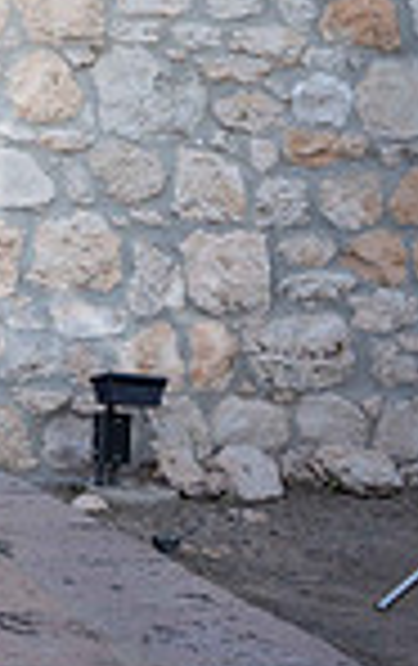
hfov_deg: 11.4
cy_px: -28
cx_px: -695
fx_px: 1580
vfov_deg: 22.7
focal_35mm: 87
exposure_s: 1/500
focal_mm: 20
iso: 125
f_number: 2.8
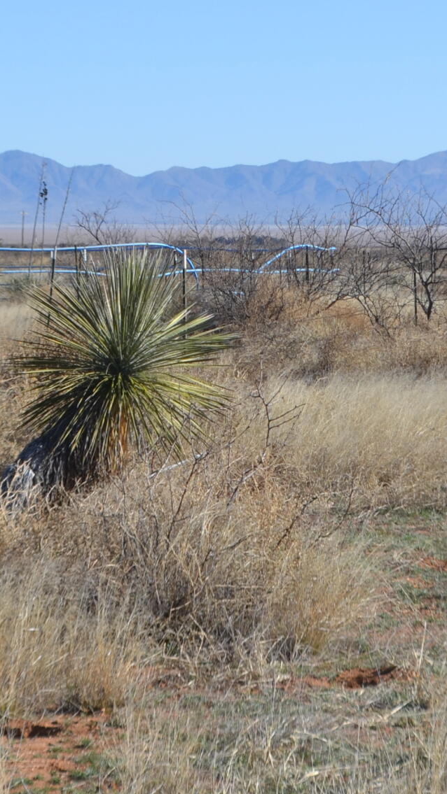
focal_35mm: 216
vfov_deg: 10.0
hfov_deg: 5.6
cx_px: 299
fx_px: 4554
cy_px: 224
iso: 100
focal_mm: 52
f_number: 8
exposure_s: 1/250
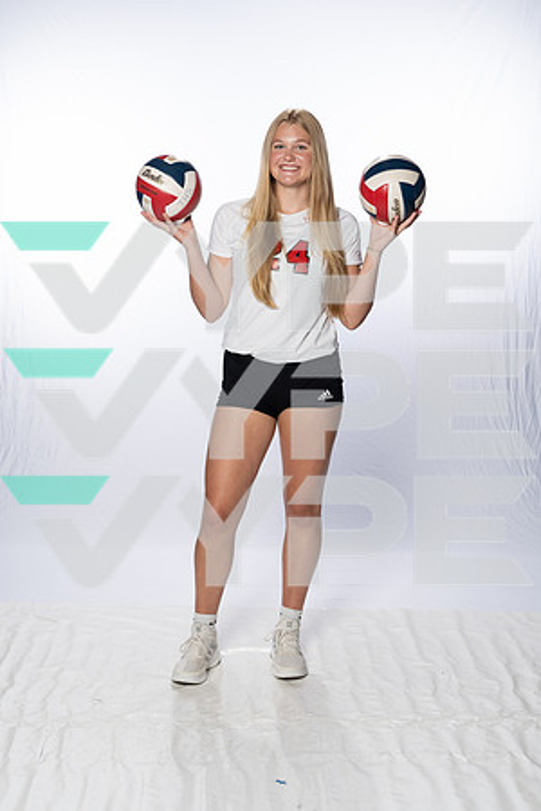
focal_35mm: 52
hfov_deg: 26.0
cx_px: 270
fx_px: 1172
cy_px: 406
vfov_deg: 38.2
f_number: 8
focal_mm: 52
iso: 640
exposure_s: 1/250
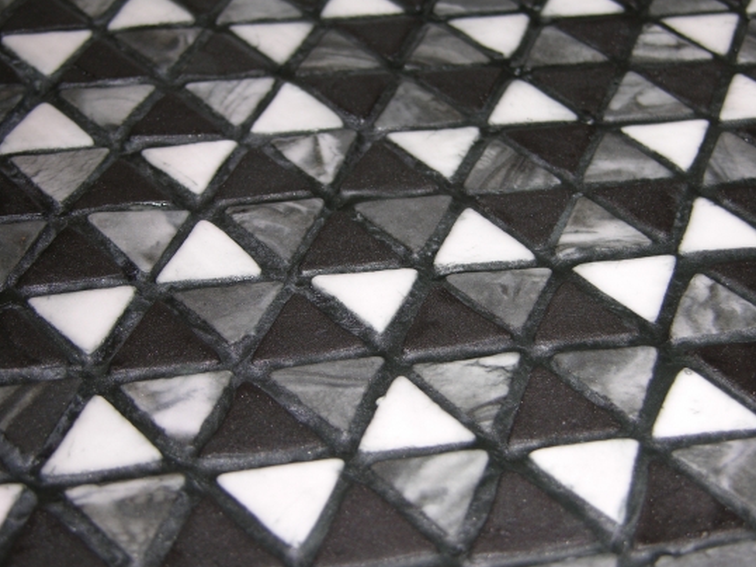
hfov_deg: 25.0
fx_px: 1704
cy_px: 292
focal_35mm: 78
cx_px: 382
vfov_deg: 18.9
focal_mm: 17.8
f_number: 3.3
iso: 50
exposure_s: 1/120
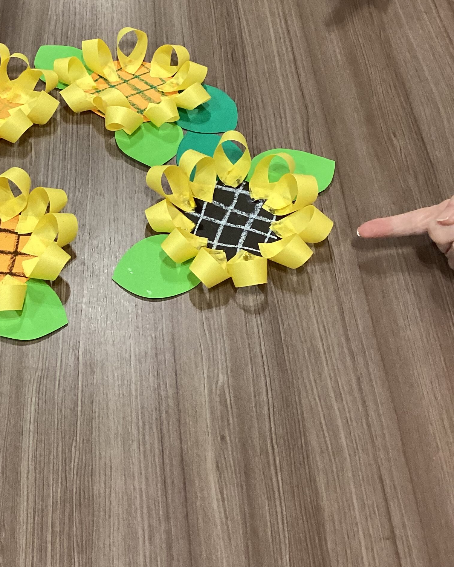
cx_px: 89
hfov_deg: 28.5
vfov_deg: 35.8
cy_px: 208
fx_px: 873
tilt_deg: -49.6
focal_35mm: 52
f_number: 2.4
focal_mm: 3.3
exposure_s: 1/50
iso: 160
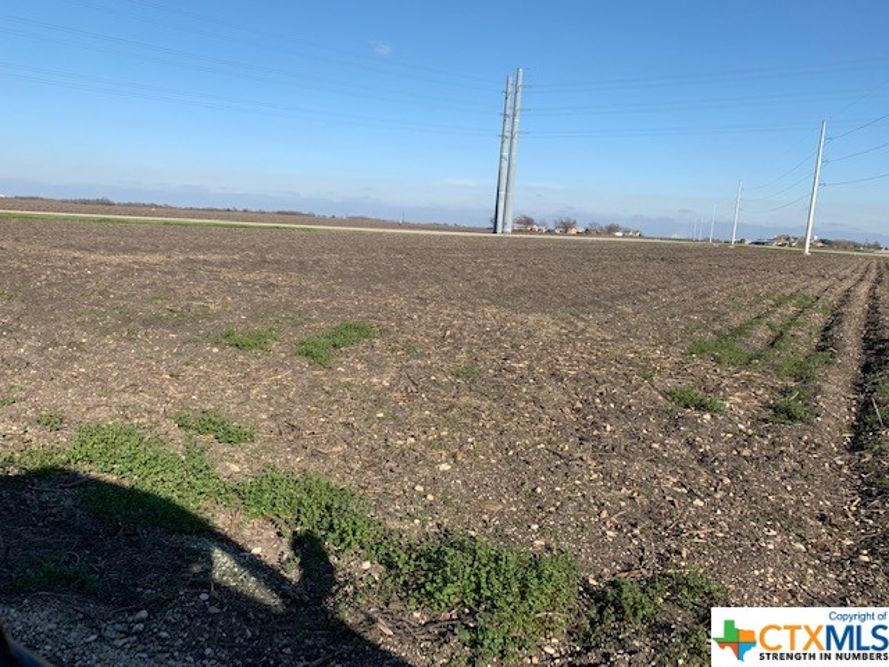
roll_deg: -2.7
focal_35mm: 26
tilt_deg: -9.1
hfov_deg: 67.3
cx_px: 444
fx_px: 668
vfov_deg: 53.1
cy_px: 334
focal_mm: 4.25
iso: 25
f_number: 1.8
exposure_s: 1/2257
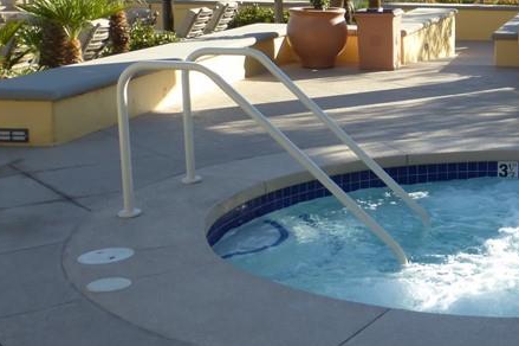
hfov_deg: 27.4
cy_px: 113
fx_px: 980
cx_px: 554
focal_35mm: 68
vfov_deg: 19.9
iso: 100
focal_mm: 4.8
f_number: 4
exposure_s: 1/400
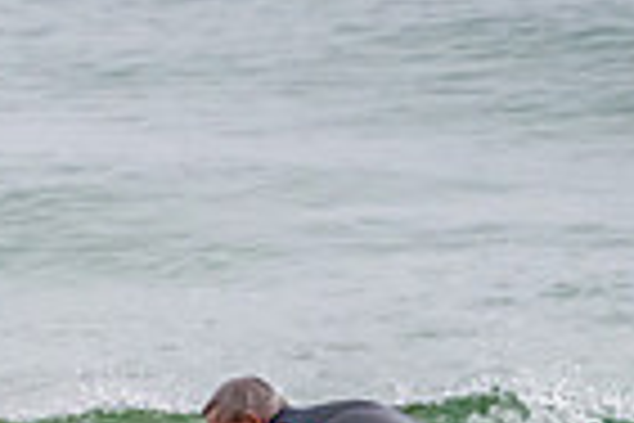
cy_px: 595
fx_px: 44553
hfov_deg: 0.8
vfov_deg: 0.5
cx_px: 201
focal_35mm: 2530
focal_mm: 500
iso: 1400
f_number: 5.6
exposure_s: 1/1000
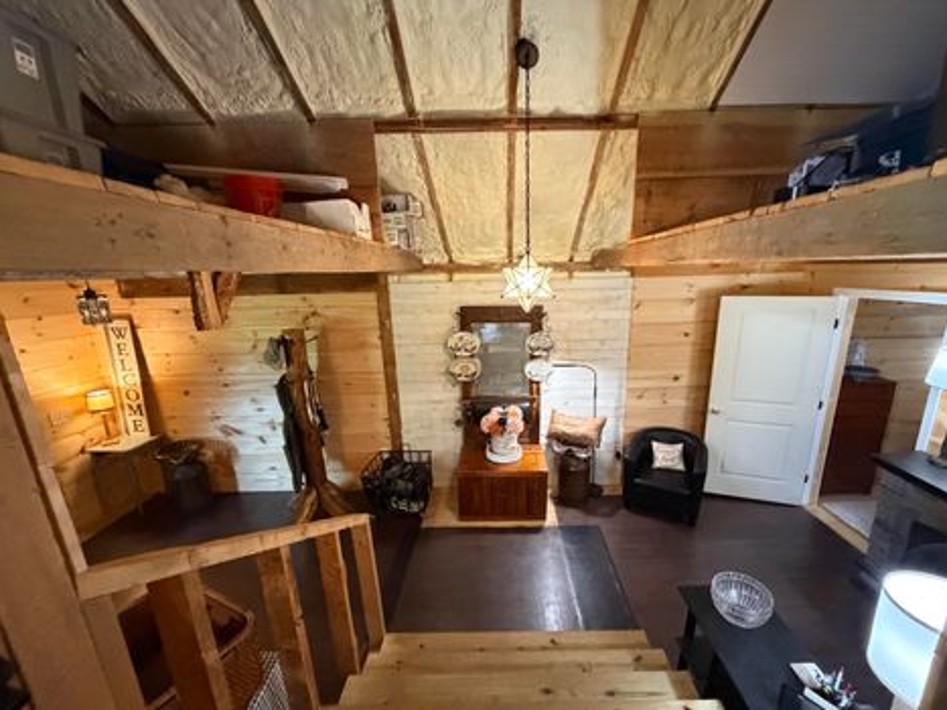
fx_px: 410
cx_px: 505
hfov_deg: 98.0
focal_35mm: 15
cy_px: 376
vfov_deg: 81.6
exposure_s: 1/60
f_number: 2.2
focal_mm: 2.22
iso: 1000
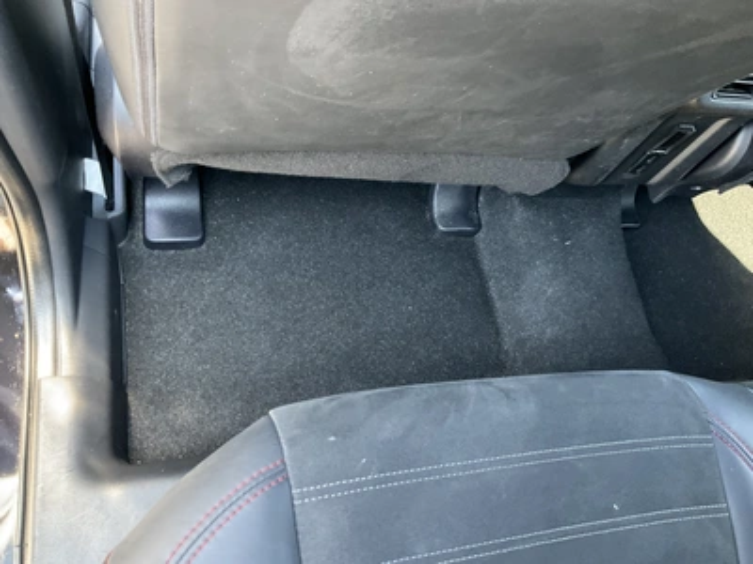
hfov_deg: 61.7
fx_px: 631
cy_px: 282
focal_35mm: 29
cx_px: 376
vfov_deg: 48.2
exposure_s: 1/53
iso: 320
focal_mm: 3
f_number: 1.8
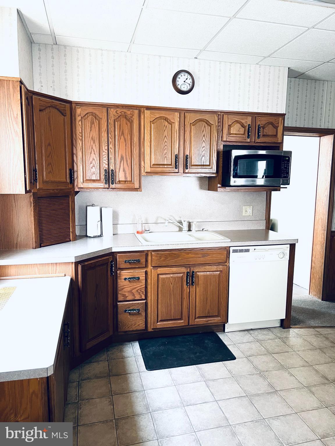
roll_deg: -0.4
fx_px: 335
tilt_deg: -8.4
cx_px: 168
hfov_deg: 53.1
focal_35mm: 26
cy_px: 223
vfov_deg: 67.3
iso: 250
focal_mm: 5.7
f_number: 1.5
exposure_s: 1/60
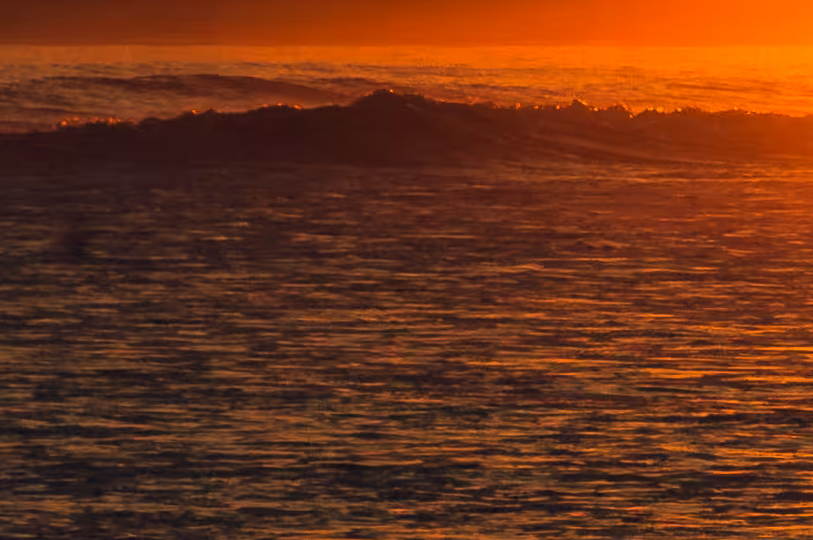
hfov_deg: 4.3
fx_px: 10467
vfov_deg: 3.0
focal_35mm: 464
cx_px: 2048
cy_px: 414
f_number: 9
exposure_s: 1/400
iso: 200
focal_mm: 58
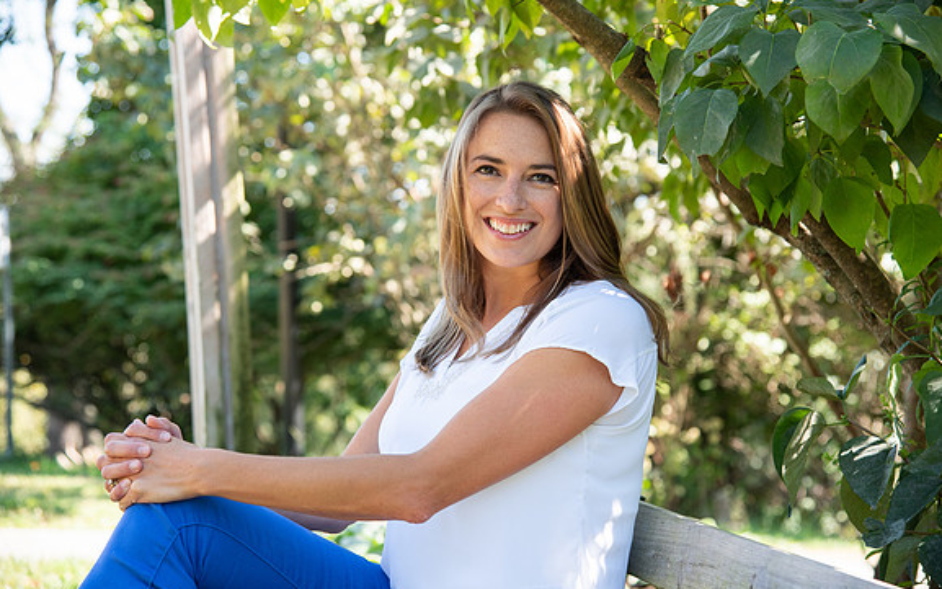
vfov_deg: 15.6
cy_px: 285
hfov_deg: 24.6
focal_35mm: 84
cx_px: 472
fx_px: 2157
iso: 400
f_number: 4.5
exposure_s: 1/320
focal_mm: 82
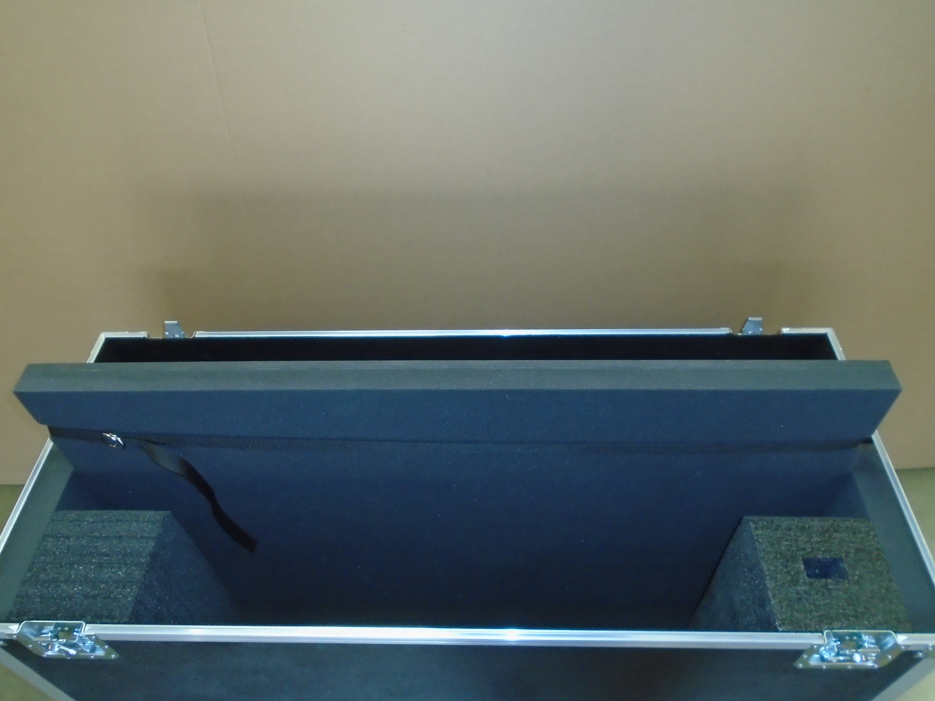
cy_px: 350
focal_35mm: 26
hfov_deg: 67.3
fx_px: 702
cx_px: 468
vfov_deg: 53.1
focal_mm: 4.6
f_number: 3.2
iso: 320
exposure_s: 1/60
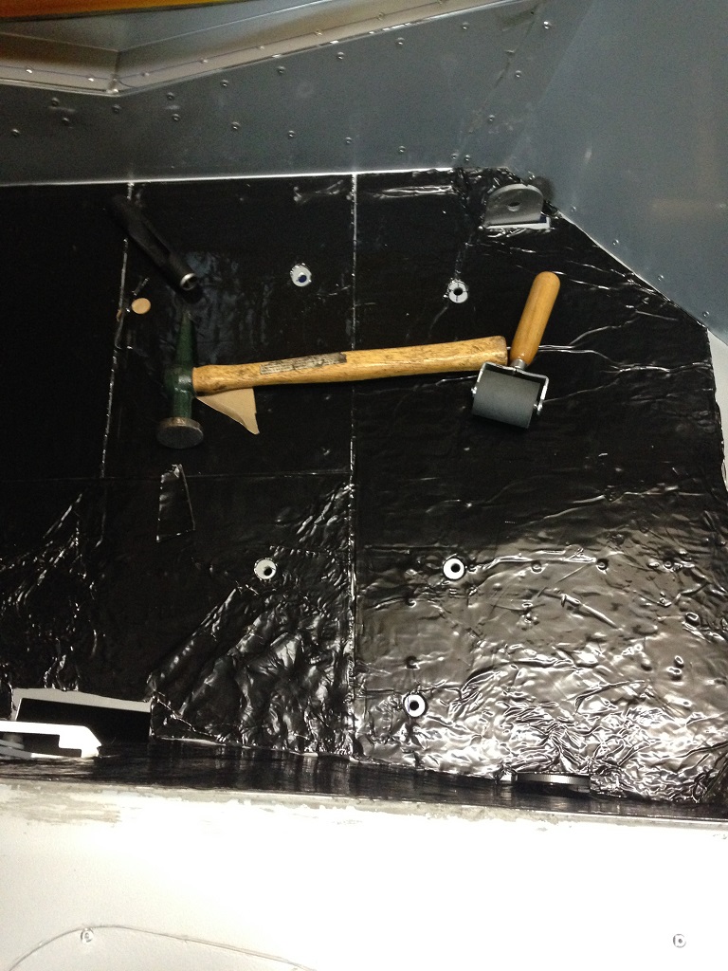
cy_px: 486
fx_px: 925
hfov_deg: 42.9
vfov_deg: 55.4
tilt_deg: -68.0
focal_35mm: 33
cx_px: 364
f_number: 2.4
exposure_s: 1/20
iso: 400
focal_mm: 4.12
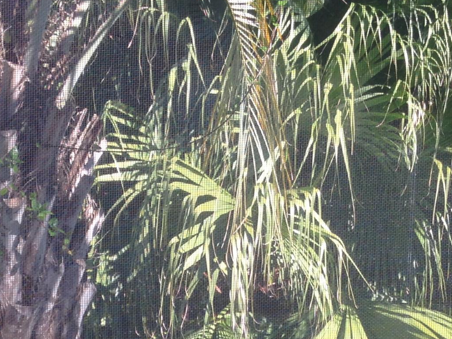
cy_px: 389
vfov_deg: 15.0
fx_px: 1253
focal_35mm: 96
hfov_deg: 20.4
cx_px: 217
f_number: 2.4
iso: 50
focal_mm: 4.12
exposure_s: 1/352
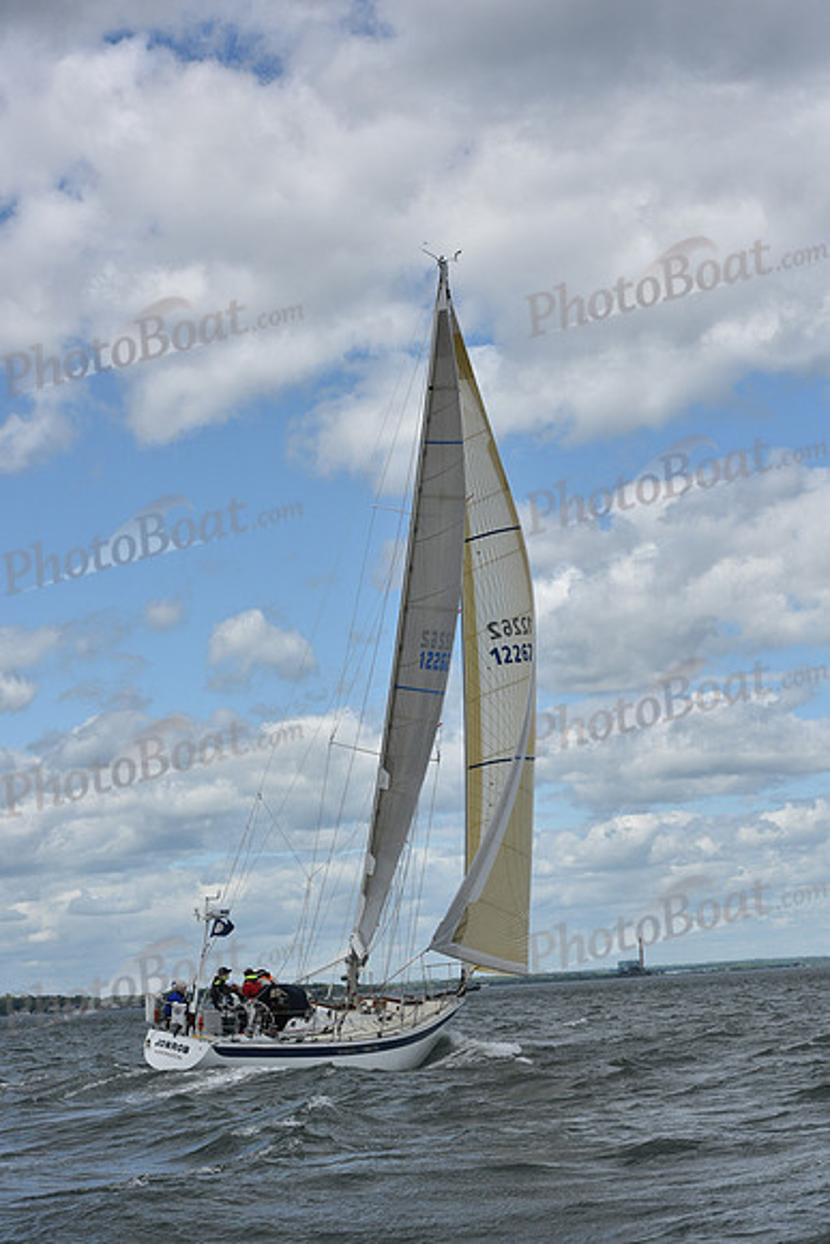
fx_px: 2592
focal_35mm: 75
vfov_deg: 27.0
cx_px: 415
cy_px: 622
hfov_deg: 18.2
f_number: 9
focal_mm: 75
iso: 320
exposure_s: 1/1250
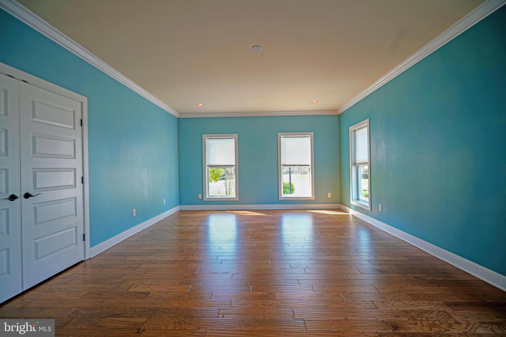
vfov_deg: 73.7
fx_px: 225
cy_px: 168
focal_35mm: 16
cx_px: 253
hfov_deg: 96.7
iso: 100
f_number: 4.5
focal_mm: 16
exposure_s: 1/40
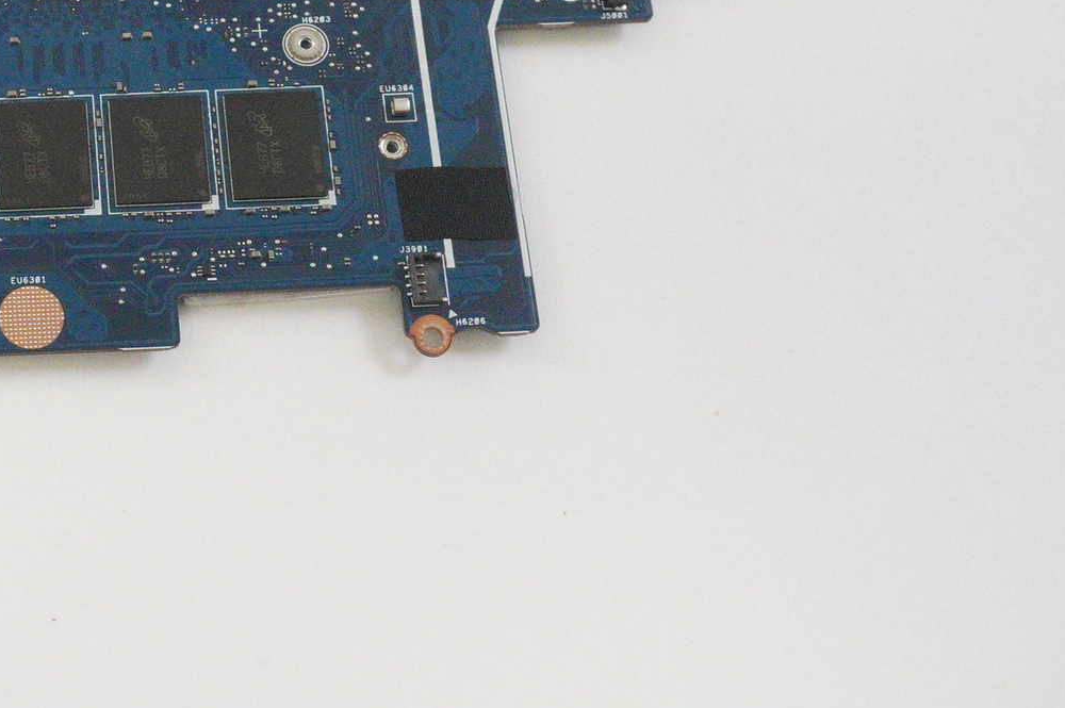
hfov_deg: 25.6
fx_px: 2217
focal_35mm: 75
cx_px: -3
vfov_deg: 17.8
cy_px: 40
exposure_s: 1/250
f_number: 5.6
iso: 5000
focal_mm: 20
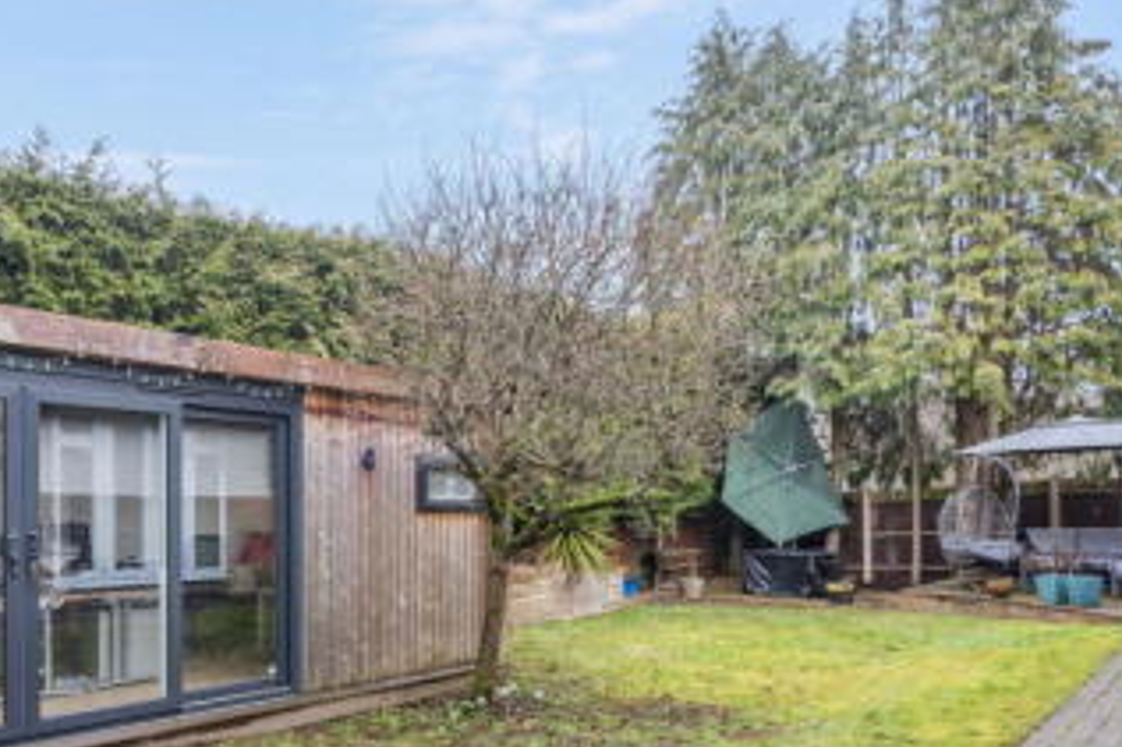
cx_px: 368
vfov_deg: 51.7
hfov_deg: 71.5
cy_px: 522
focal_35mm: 24
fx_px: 748
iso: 320
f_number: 8
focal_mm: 16
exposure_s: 1/40
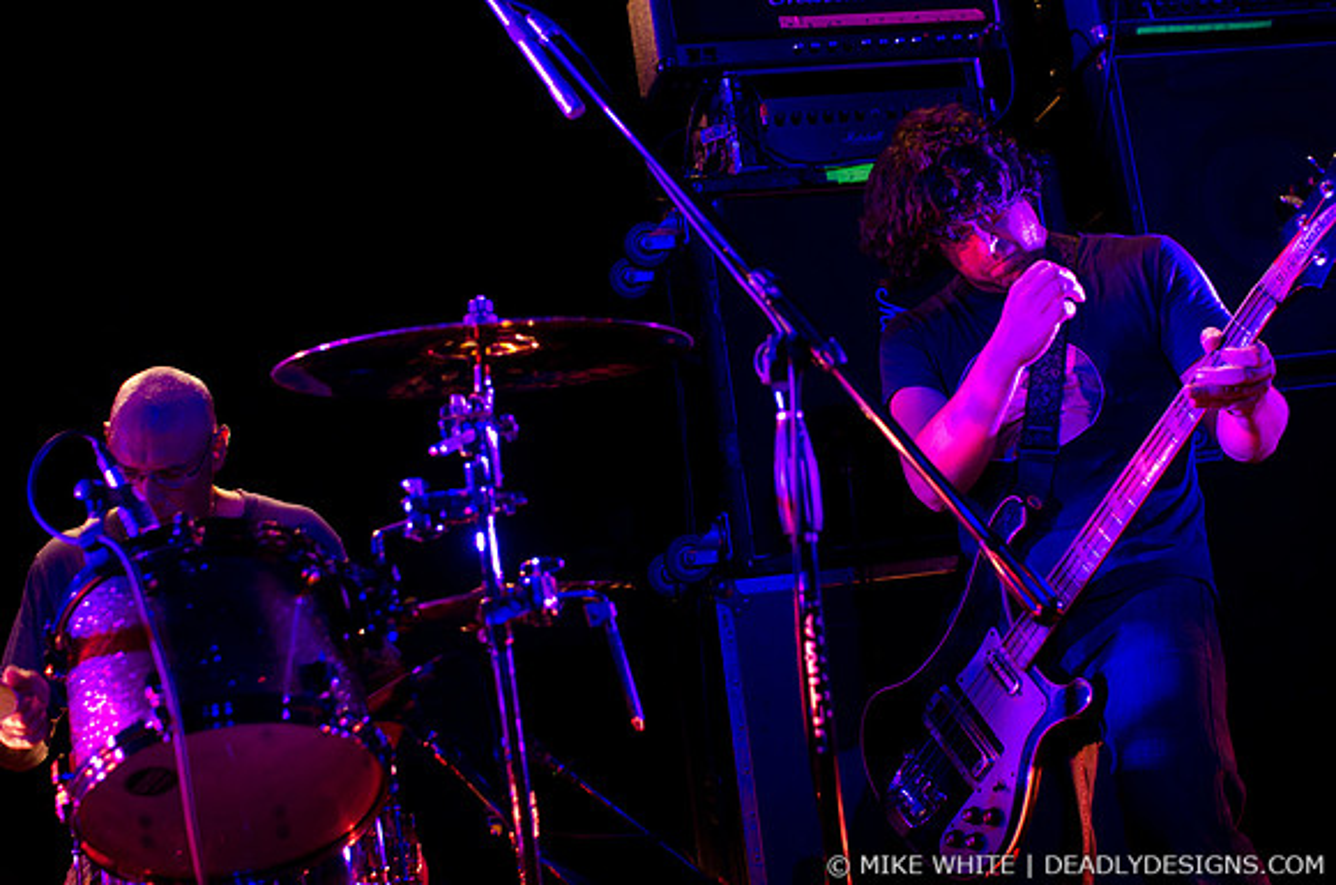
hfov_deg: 43.7
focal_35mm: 45
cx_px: 668
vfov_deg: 29.7
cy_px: 442
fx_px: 1666
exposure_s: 1/320
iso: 1000
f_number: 3.2
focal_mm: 30
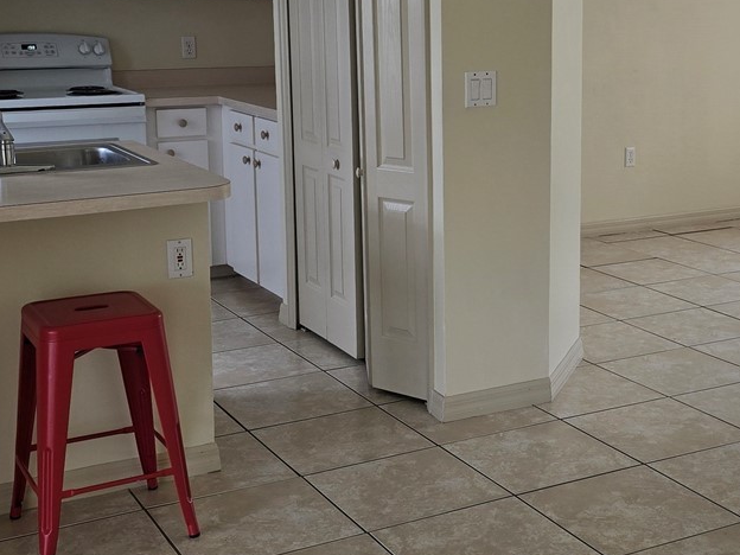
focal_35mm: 59
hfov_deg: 32.3
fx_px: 1261
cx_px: 511
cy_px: 203
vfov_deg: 24.7
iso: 64
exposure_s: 1/180
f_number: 1.7
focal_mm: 6.3
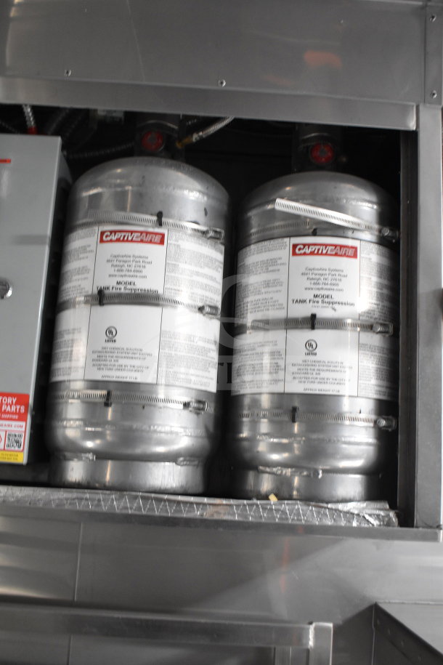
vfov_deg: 53.1
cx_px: 222
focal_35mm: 36
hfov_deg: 36.9
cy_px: 332
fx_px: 664
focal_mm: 24
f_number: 4
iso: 2200
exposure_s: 1/40
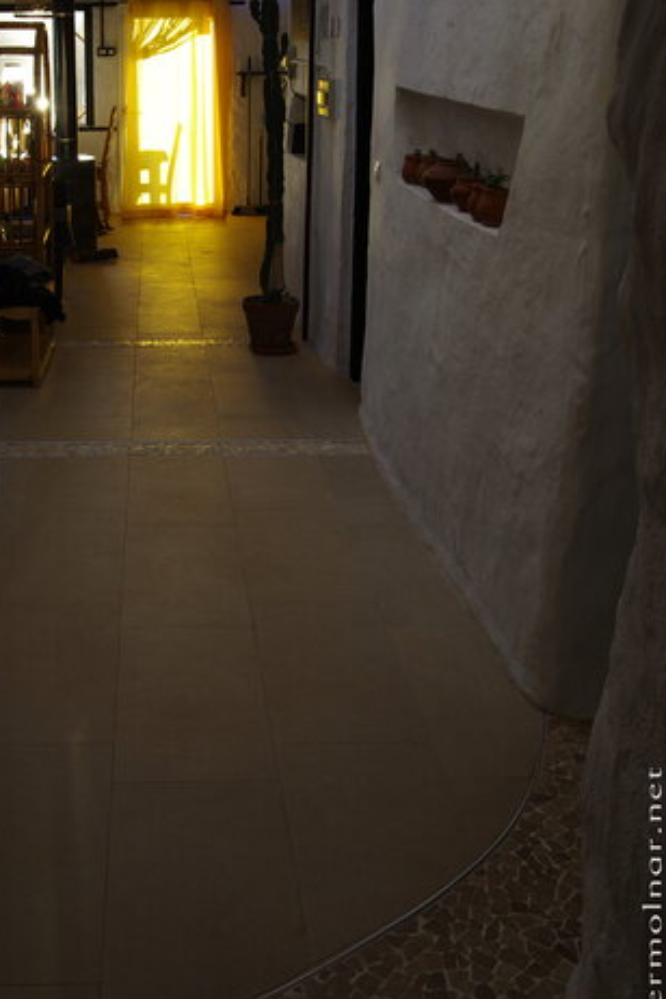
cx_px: 175
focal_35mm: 42
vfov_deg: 45.5
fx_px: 1165
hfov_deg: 31.4
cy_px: 309
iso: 100
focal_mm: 18
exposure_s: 1/25
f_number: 5.6
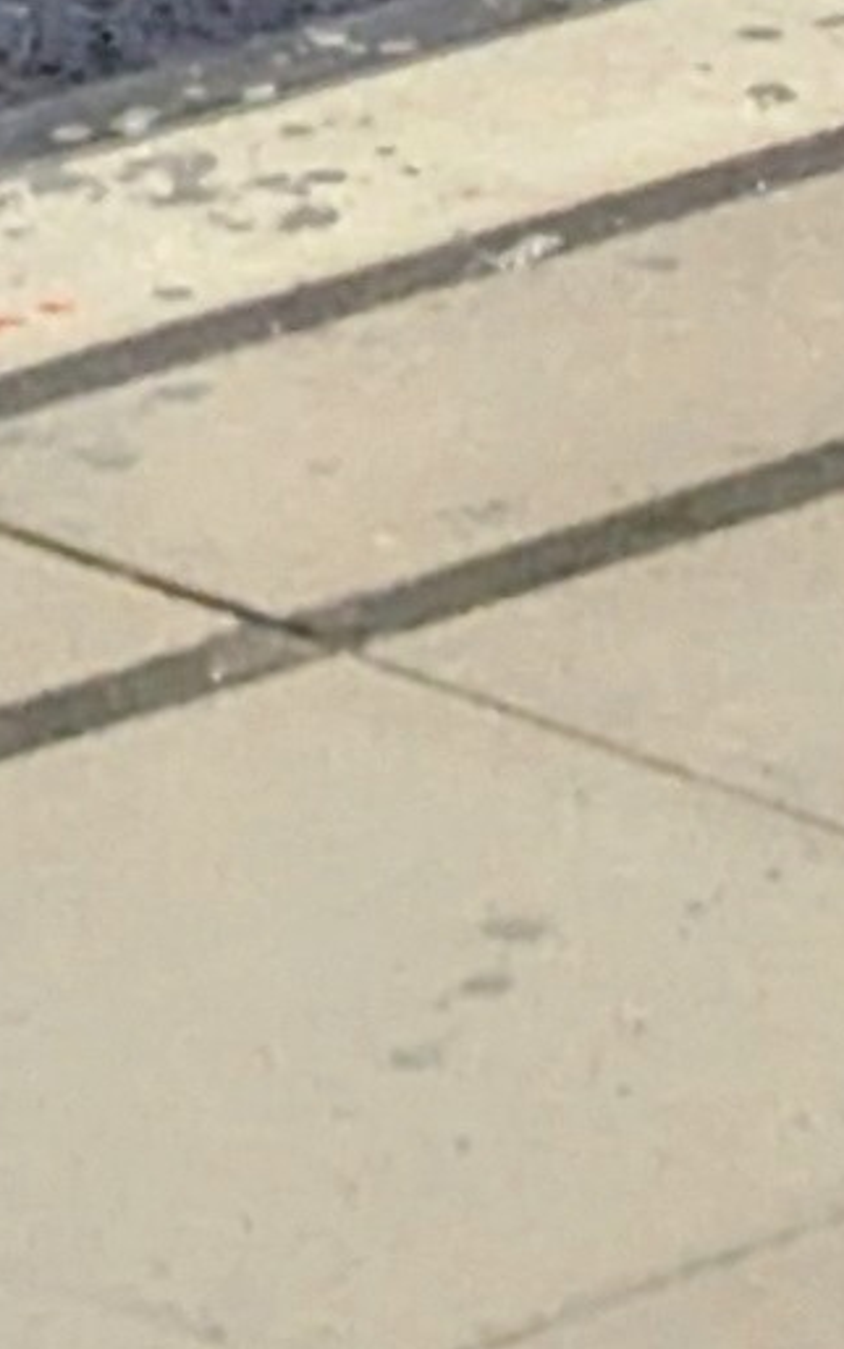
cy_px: -3439
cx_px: 2535
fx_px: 14864
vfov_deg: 4.8
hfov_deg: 3.2
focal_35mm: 404
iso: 301
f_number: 1.85
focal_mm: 6.81
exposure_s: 1/128
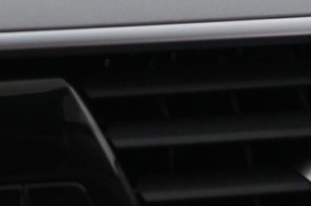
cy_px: -103
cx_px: -107
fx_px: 1631
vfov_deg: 7.1
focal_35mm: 189
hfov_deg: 10.6
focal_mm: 44
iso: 2000
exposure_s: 1/30
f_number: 4
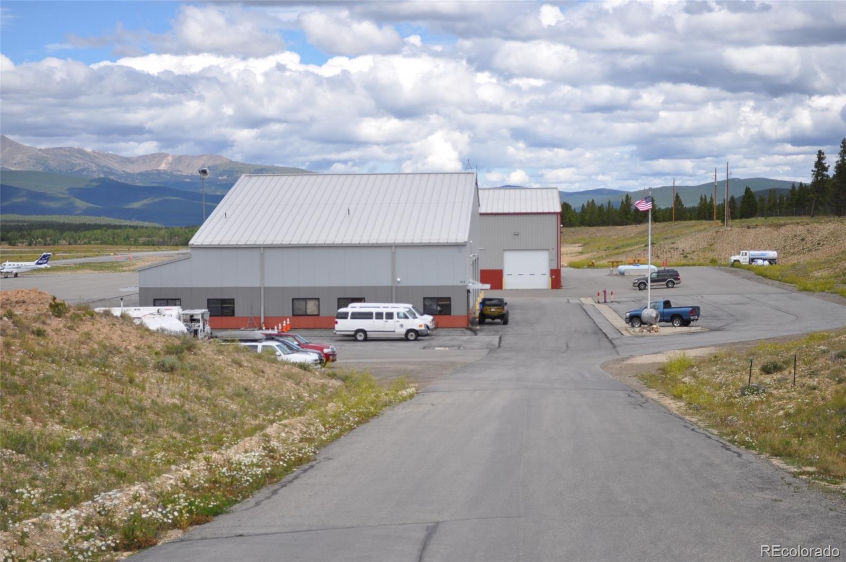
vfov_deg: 20.6
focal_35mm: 66
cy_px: 281
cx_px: 423
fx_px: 1549
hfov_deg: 30.6
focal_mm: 44
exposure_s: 1/1600
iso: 400
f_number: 7.1
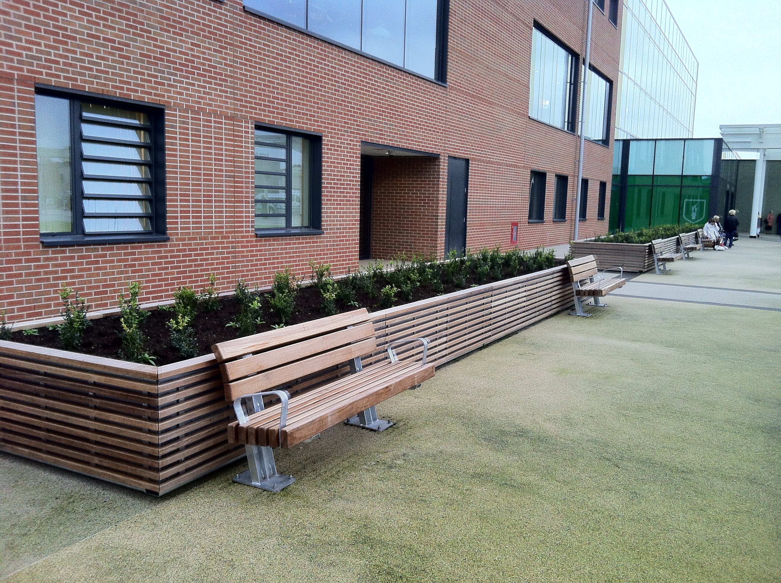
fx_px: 788
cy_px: 292
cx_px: 390
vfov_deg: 40.6
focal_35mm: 35
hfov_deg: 52.7
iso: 125
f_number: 2.8
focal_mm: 3.85
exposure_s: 1/120
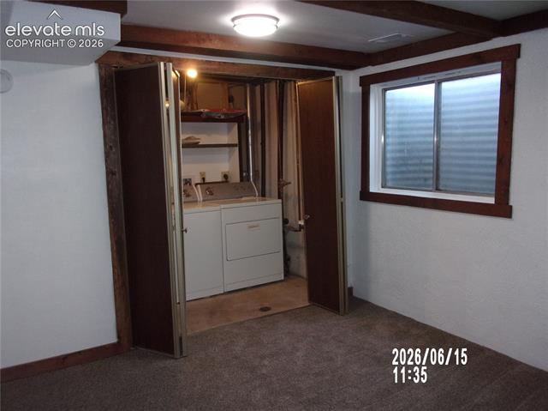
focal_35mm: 28
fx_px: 443
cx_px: 274
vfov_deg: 49.7
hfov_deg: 63.5
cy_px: 206
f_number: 3.9
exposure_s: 1/34
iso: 250
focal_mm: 5.1
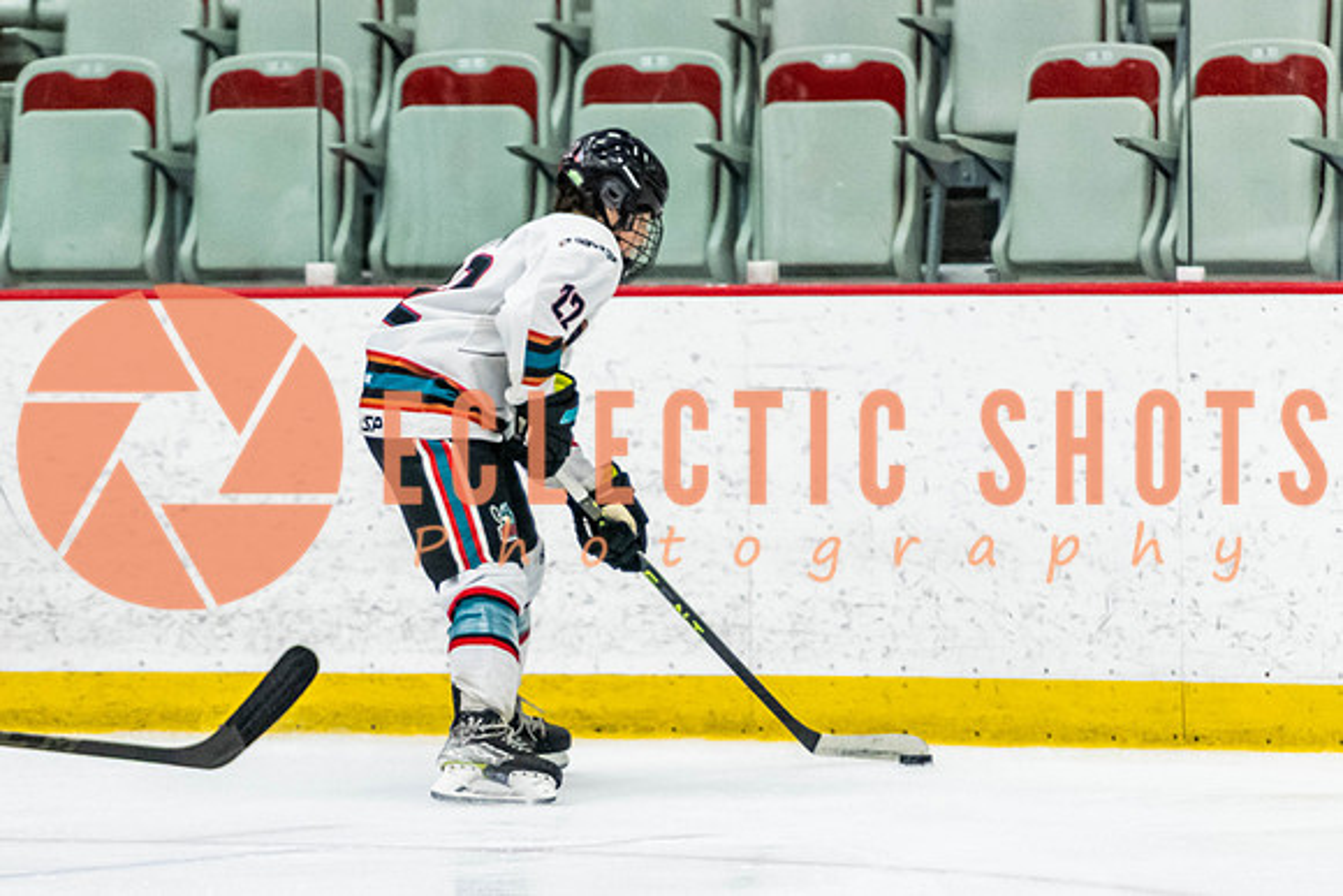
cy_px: 634
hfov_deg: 4.9
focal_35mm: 423
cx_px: 551
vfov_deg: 3.2
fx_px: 15794
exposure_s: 1/640
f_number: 2.8
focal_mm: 200
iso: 3200
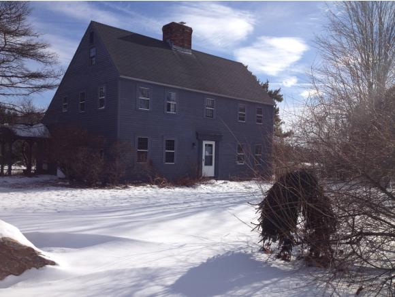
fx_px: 400
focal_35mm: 35
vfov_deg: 40.8
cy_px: 148
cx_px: 198
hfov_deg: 52.6
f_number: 2.4
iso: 50
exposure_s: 1/3247
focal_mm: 4.28
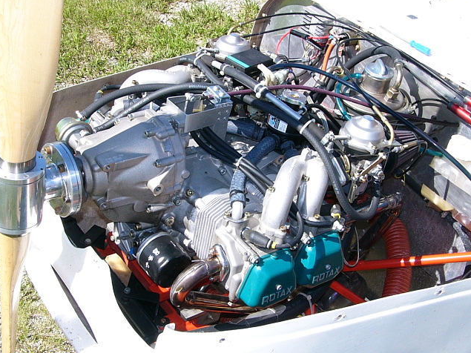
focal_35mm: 52
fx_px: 707
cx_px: 197
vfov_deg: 28.0
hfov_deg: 36.7
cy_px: 164
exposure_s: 1/250
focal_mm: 5.8
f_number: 4
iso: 50
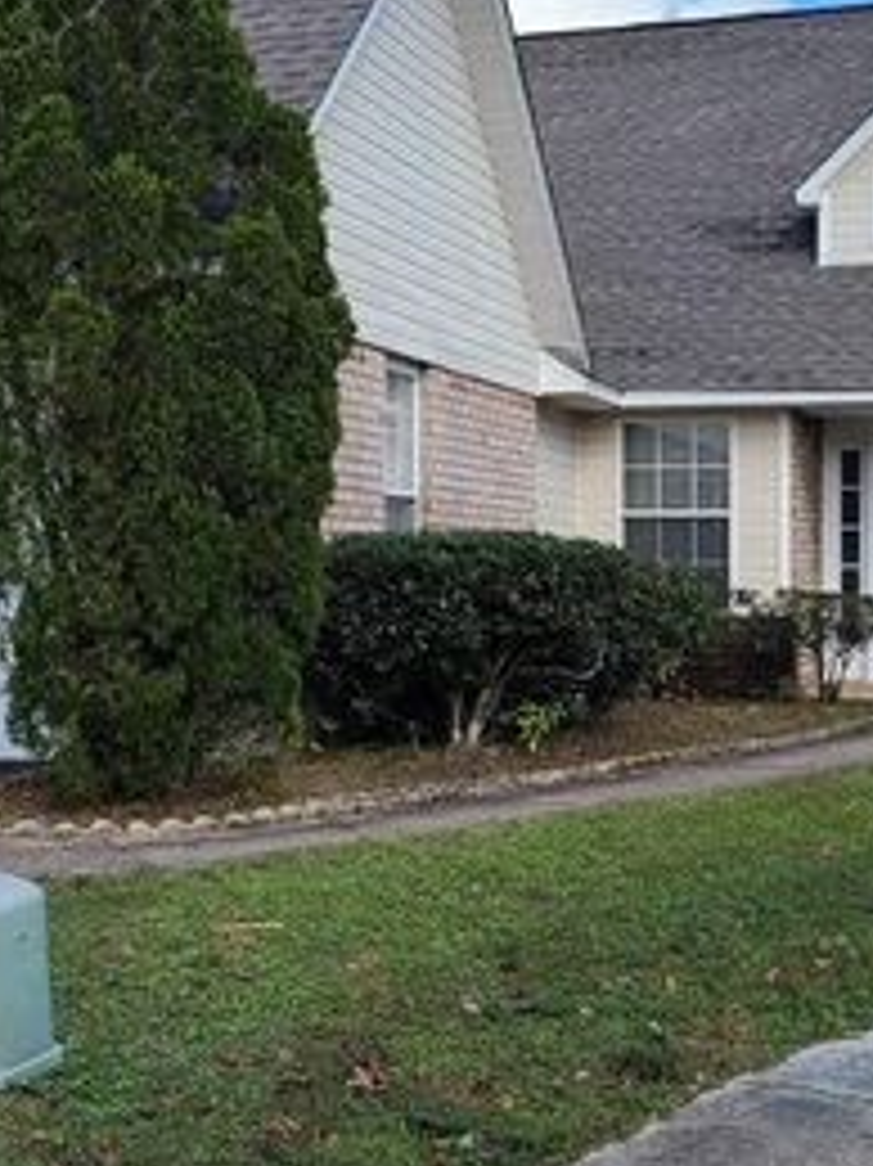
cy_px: 524
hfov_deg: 21.8
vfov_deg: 29.0
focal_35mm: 67
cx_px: 310
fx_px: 2255
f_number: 1.8
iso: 40
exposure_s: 1/1208
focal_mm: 5.4
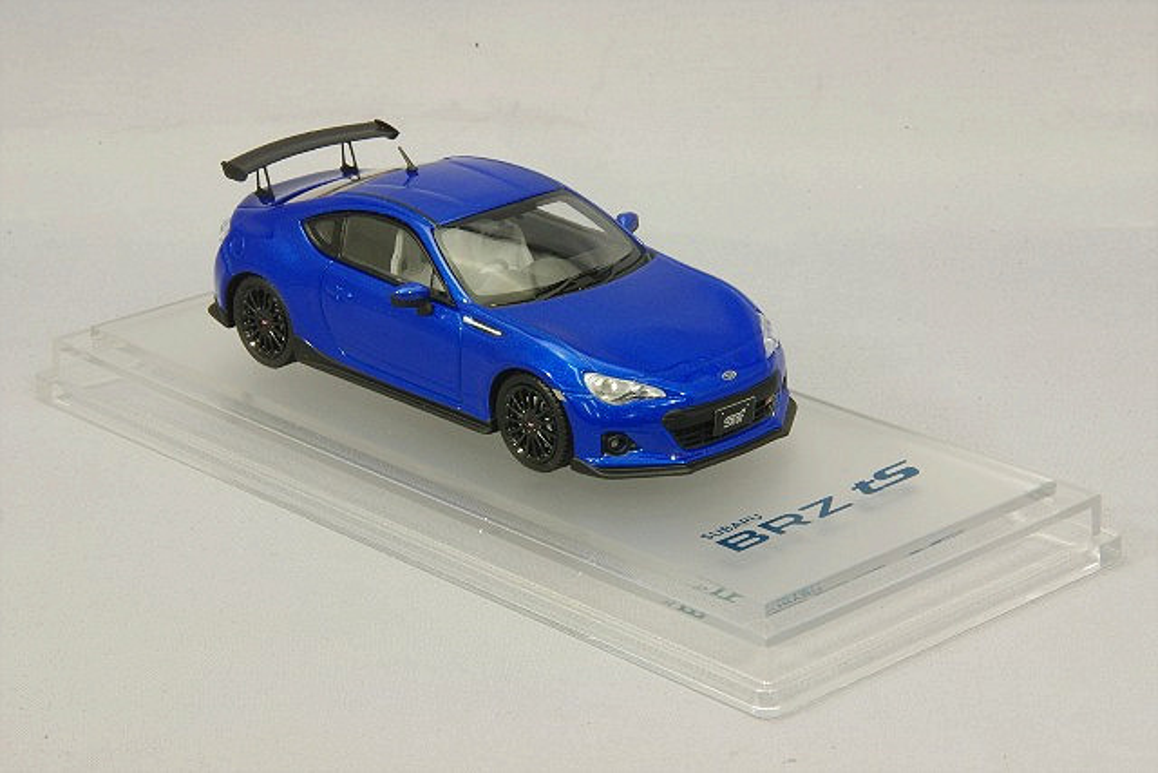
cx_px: 579
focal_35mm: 112
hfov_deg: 18.3
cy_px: 386
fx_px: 3603
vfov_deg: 12.2
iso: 400
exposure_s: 1
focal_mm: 75
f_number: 32
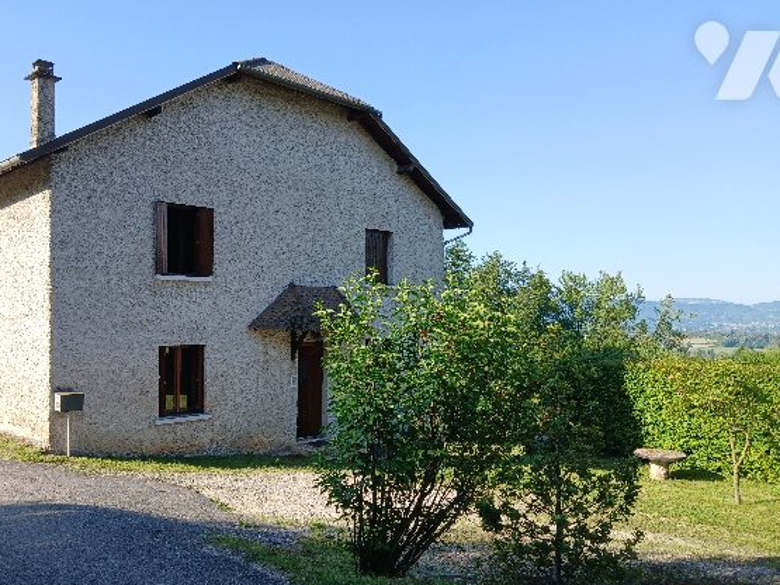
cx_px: 351
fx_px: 676
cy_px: 330
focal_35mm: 30
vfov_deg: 46.7
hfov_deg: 59.9
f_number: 1.8
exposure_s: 1/262
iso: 20
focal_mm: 3.98
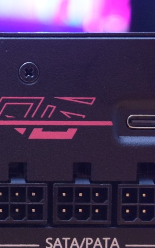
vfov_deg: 9.8
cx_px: -106
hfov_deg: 6.1
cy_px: 149
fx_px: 1440
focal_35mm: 213
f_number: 5
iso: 1600
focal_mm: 38
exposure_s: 1/8
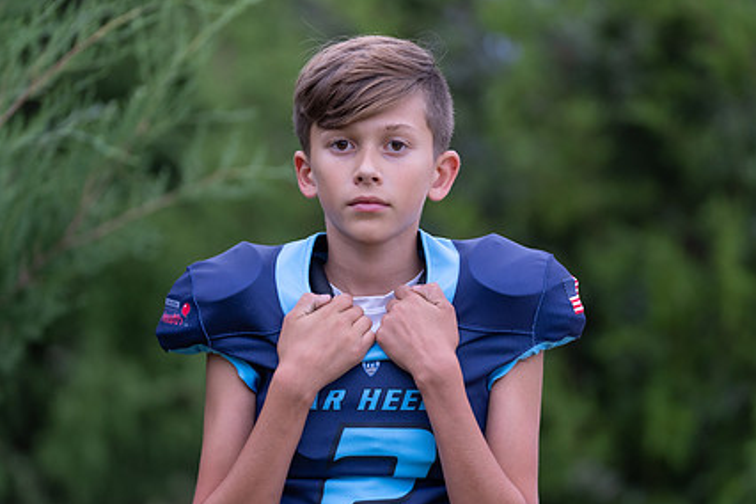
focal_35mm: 184
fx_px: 3864
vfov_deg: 7.5
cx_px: 401
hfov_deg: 11.2
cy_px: 295
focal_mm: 135
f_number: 2.8
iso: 500
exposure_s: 1/320
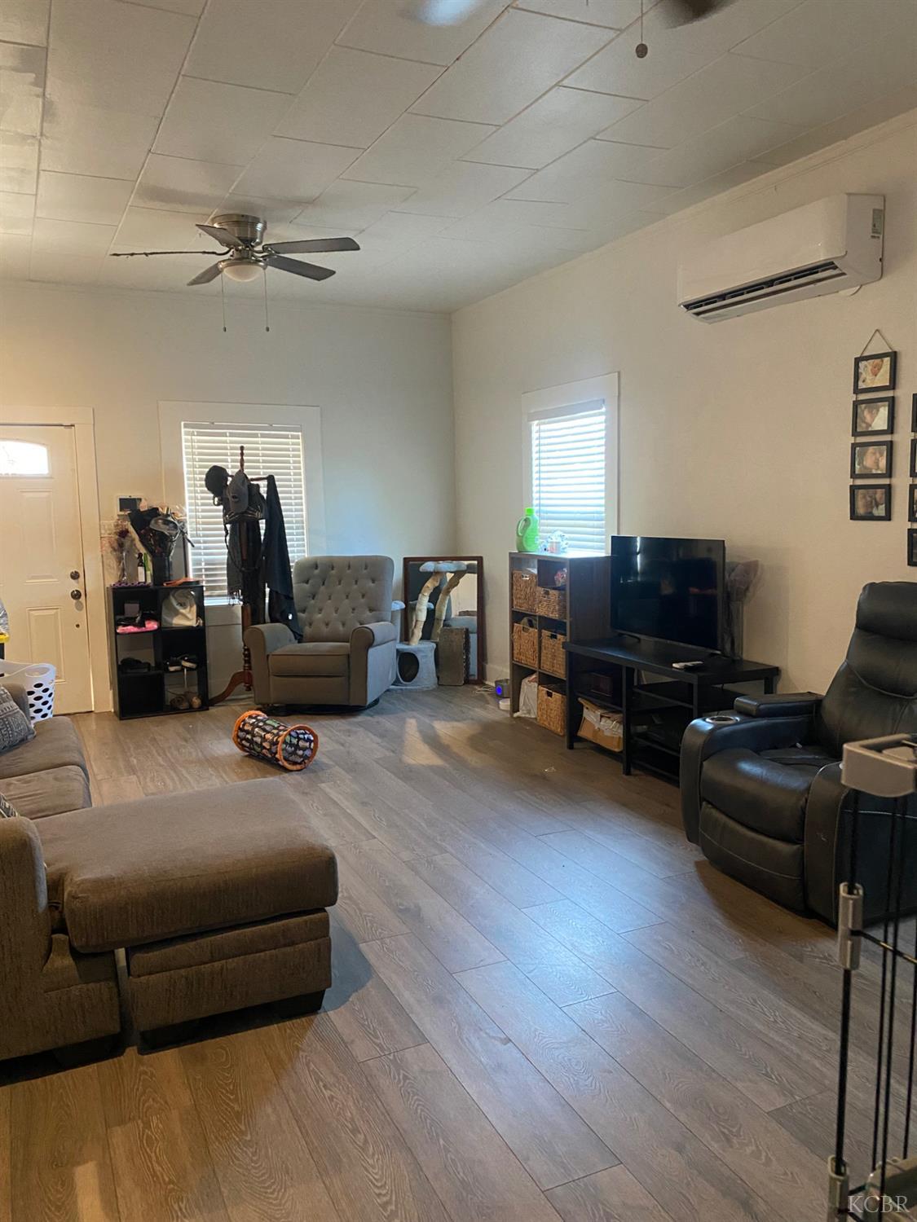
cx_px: 458
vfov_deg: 67.3
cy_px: 611
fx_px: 918
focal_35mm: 26
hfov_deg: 53.1
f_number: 1.8
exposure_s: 1/60
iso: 500
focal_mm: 4.25
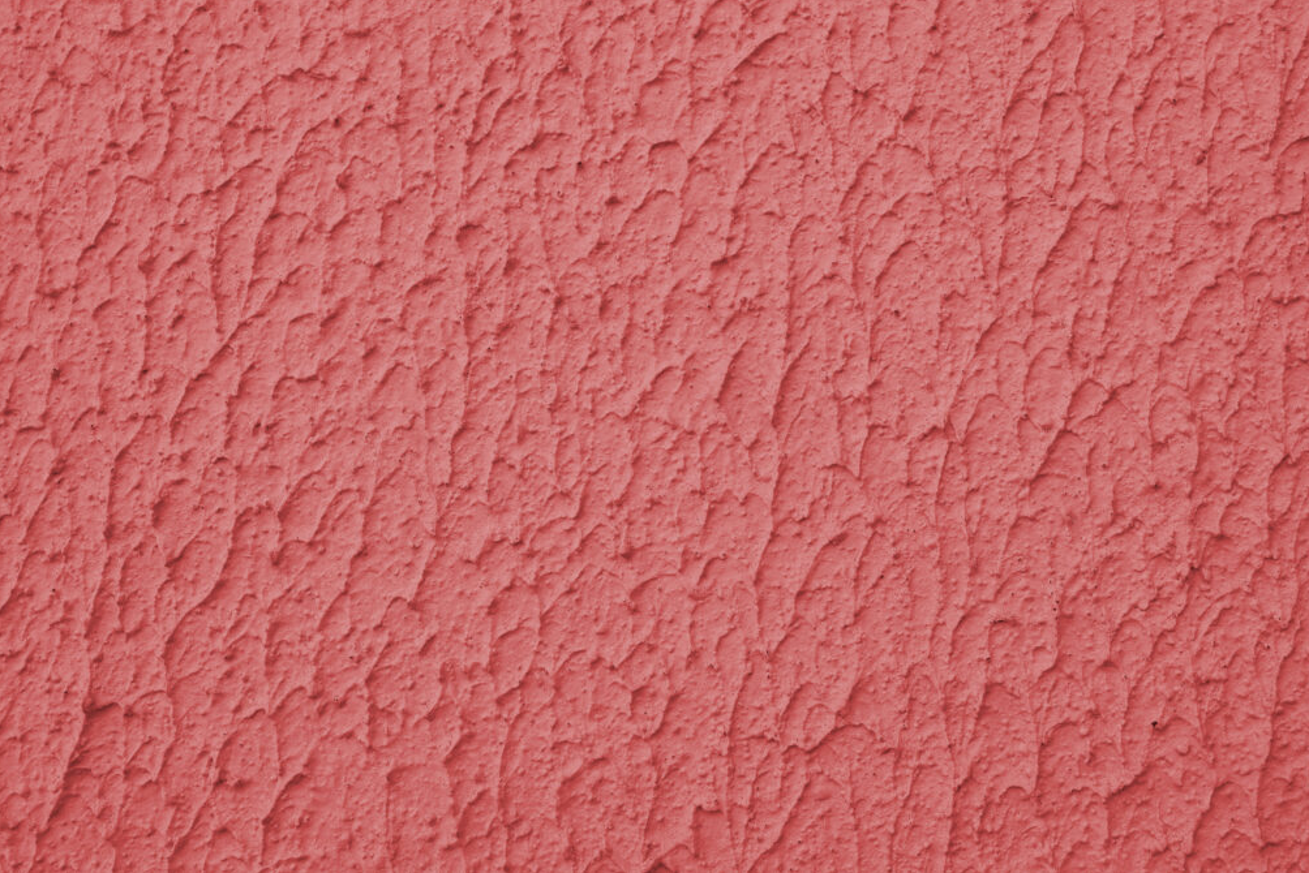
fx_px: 1855
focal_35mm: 51
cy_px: 429
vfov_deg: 26.5
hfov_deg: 38.9
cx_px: 644
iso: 200
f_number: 5.6
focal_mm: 50
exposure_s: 1/125
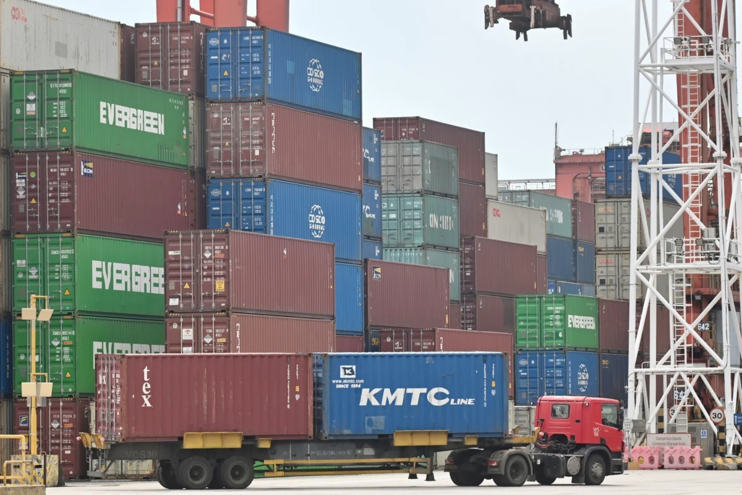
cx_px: 371
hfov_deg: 17.1
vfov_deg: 11.4
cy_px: 248
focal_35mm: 120
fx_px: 2473
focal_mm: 120
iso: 200
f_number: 7.1
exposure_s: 1/640
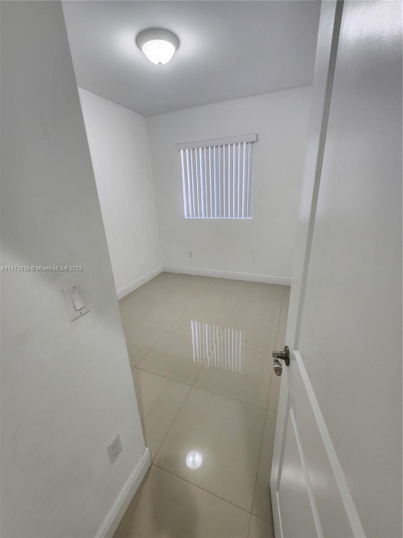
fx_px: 202
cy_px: 269
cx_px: 202
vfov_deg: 106.2
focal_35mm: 13
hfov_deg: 89.9
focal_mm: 2.2
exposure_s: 1/60
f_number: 2.2
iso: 200
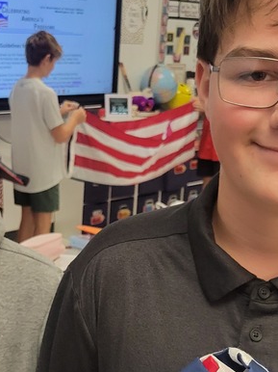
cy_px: 280
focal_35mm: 69
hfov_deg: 21.3
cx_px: 111
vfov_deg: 27.8
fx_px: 740
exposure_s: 1/120
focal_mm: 5.4
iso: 320
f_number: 1.8
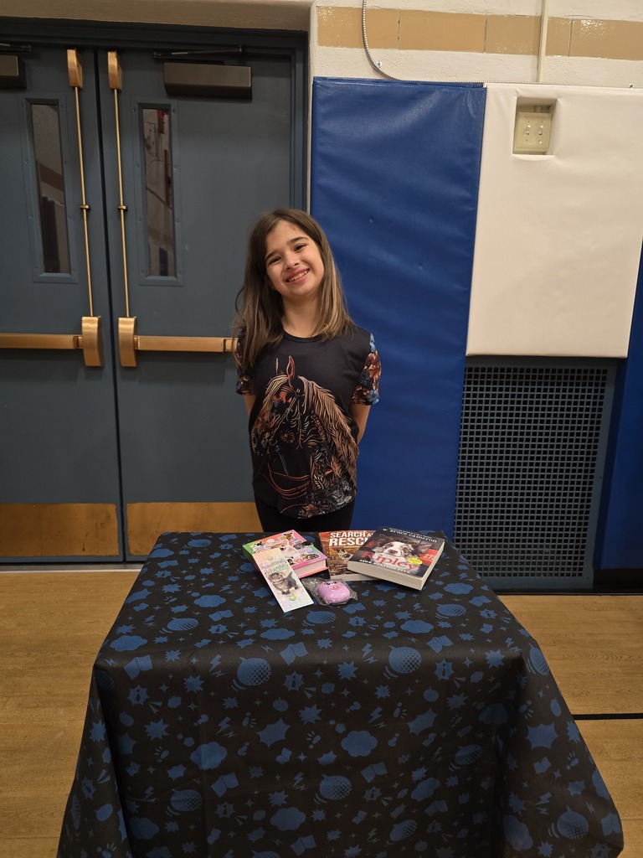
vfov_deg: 73.9
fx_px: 570
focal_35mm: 23
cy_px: 429
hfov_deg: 58.9
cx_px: 322
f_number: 1.7
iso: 400
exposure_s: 1/120
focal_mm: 6.3
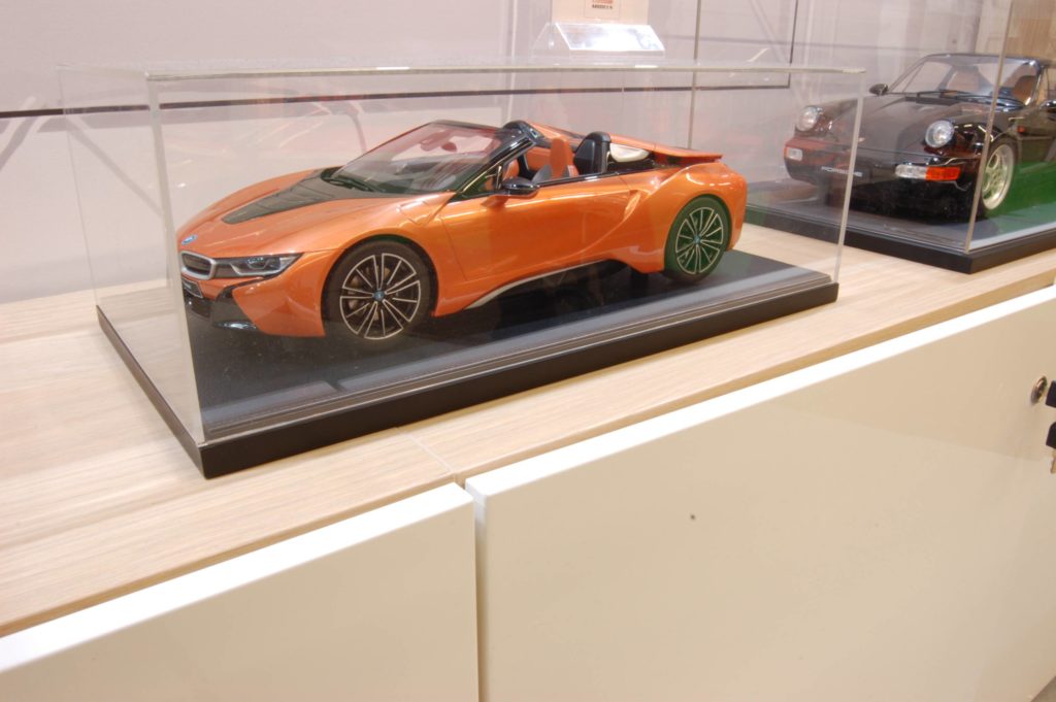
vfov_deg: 47.9
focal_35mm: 27
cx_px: 528
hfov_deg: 67.4
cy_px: 351
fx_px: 791
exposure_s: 2.5
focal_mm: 18
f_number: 22
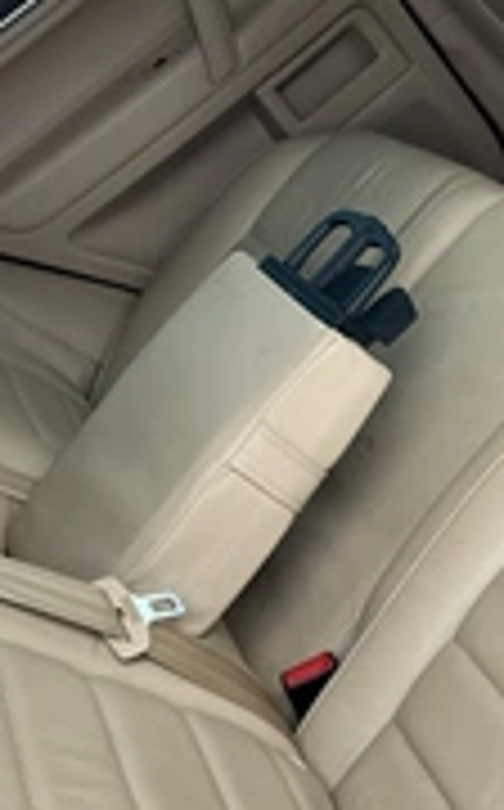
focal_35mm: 66
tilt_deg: -26.6
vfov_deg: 31.1
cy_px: 428
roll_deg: +40.6
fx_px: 1455
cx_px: 266
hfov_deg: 19.6
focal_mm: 3
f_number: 1.8
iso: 64
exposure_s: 1/122
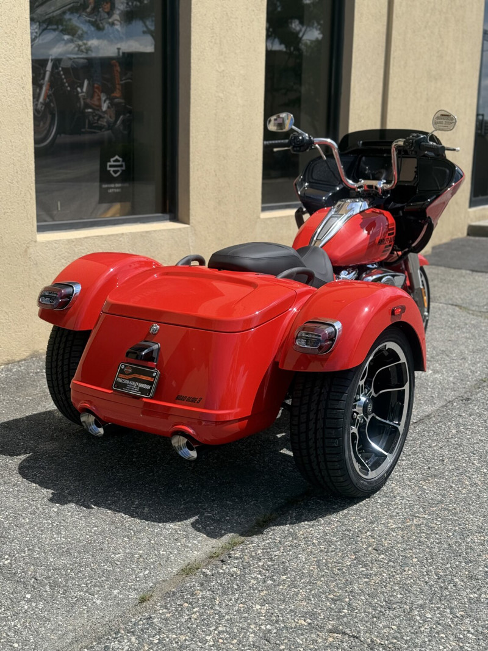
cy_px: 326
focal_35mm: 48
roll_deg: -1.1
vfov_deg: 39.7
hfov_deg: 30.3
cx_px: 244
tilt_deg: -10.4
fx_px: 902
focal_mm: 6.76
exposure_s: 1/4329
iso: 100
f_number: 1.78
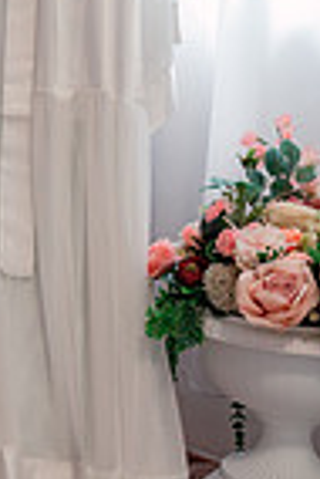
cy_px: 142
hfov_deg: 17.7
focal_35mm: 76
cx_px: 30
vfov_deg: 26.4
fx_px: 1011
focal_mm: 24
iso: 1250
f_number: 2.8
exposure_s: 1/160
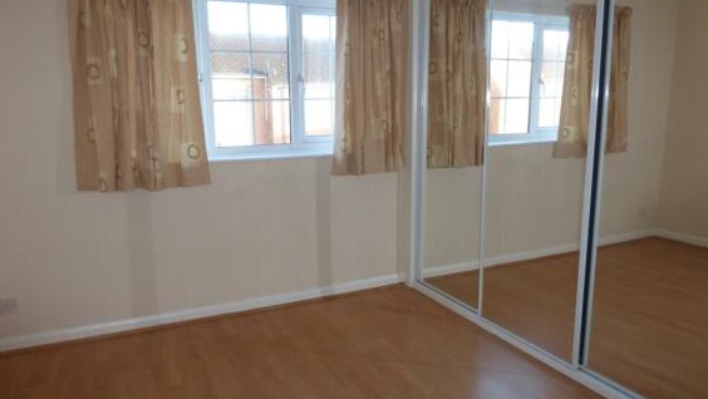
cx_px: 350
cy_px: 204
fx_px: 507
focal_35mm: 27
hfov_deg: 69.8
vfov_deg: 43.0
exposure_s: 1/60
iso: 125
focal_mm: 4.3
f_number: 3.3
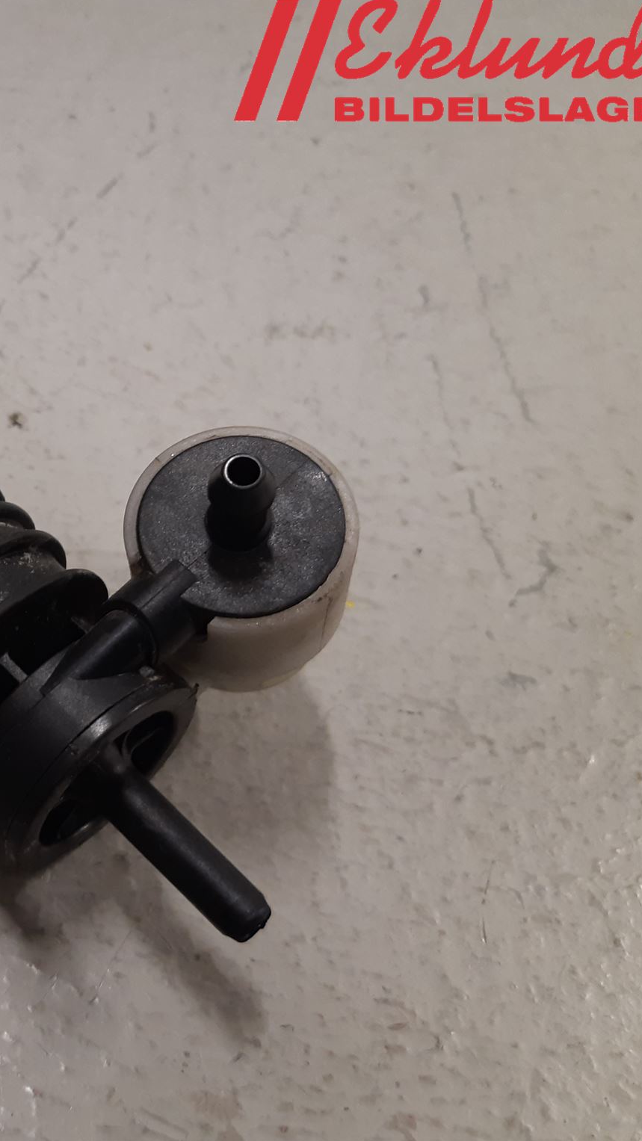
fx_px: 1150
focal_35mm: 38
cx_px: -72
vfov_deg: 52.8
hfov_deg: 28.2
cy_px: 569
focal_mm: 3.93
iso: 100
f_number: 1.7
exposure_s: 1/50
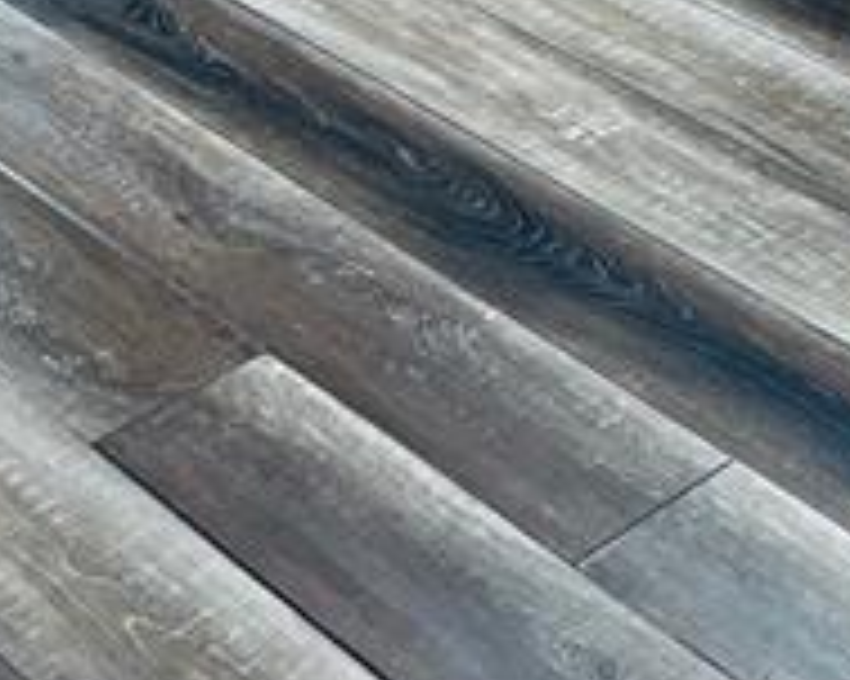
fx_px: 2590
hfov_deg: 18.3
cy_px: -833
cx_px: 769
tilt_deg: -9.5
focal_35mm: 103
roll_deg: +0.4
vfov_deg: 12.5
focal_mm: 5.1
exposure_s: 1/60
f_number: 1.6
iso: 100
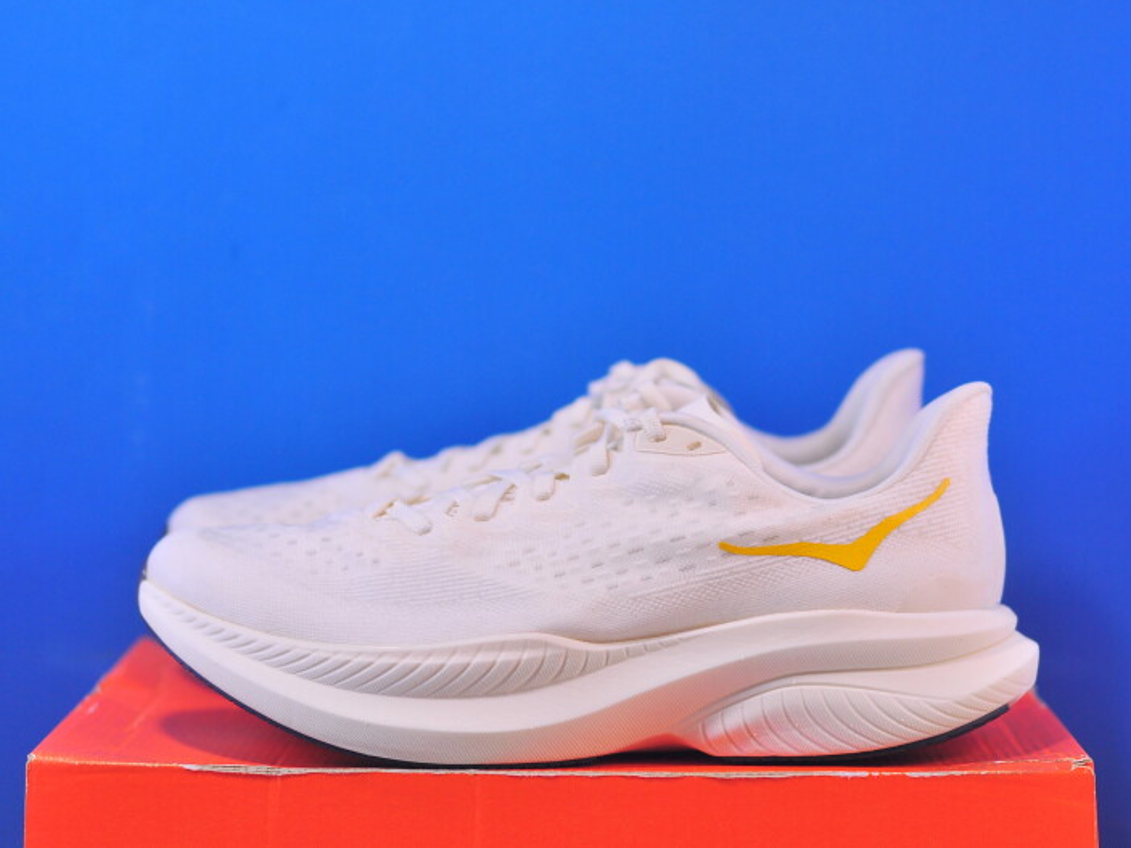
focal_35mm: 82
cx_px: 566
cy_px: 422
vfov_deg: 18.0
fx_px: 2679
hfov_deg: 23.8
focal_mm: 50
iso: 250
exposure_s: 1/320
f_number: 2.5
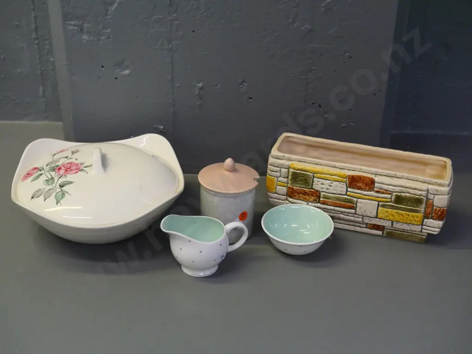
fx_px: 682
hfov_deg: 38.2
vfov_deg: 29.1
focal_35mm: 50
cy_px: 177
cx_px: 236
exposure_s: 1/640
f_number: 3.5
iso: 3200
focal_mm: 25
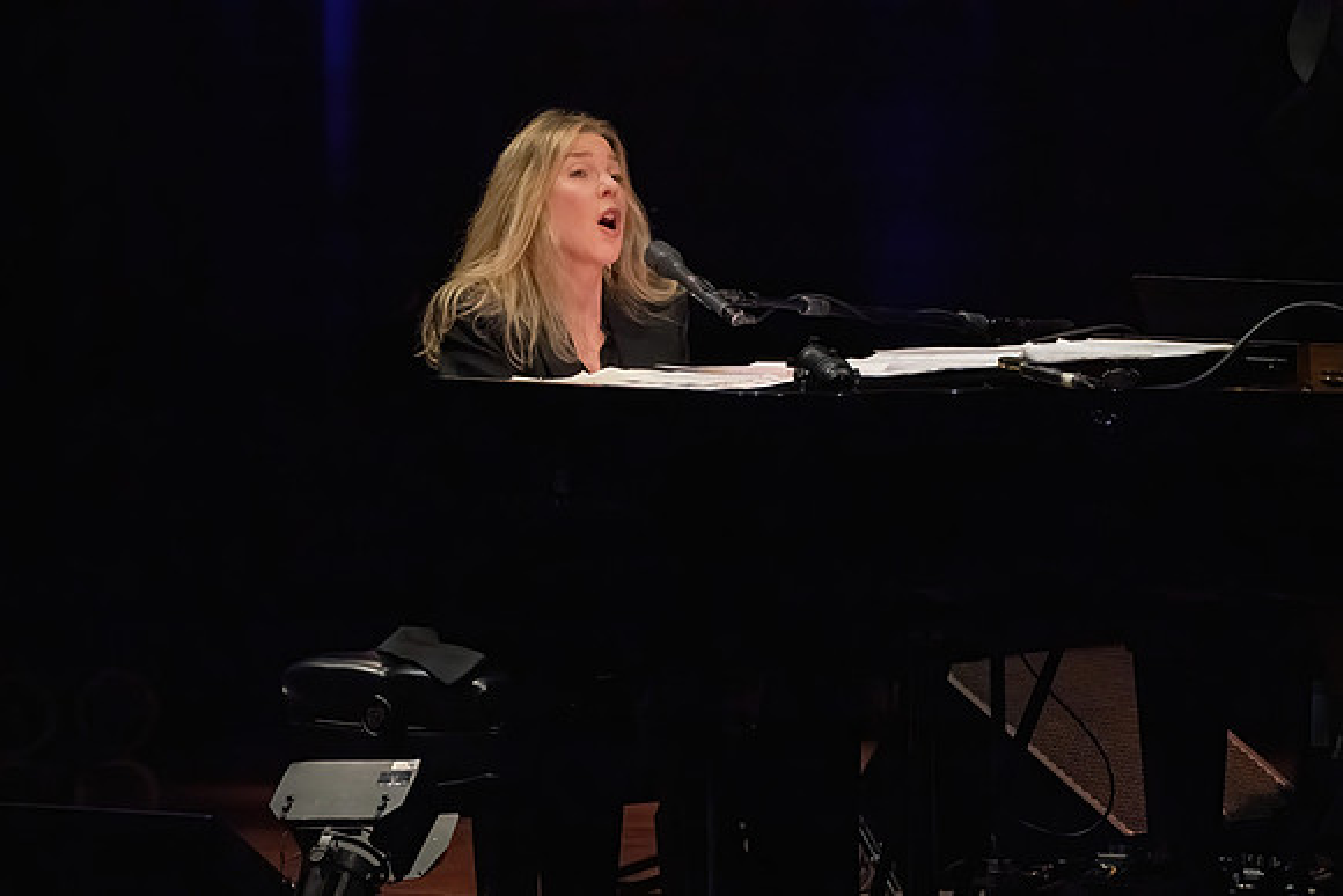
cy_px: 508
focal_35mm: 453
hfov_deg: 4.5
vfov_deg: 3.0
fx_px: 16919
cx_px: 761
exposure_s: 1/320
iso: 20000
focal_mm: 400
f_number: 8
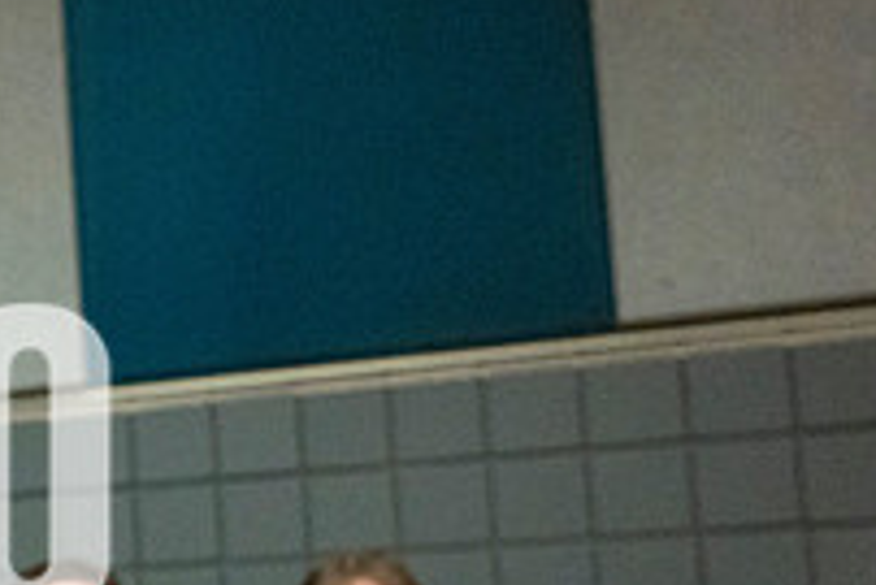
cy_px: 509
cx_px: -217
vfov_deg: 19.5
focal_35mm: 69
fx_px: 1680
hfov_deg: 25.7
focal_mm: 24
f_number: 4
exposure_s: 1/500
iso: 10000
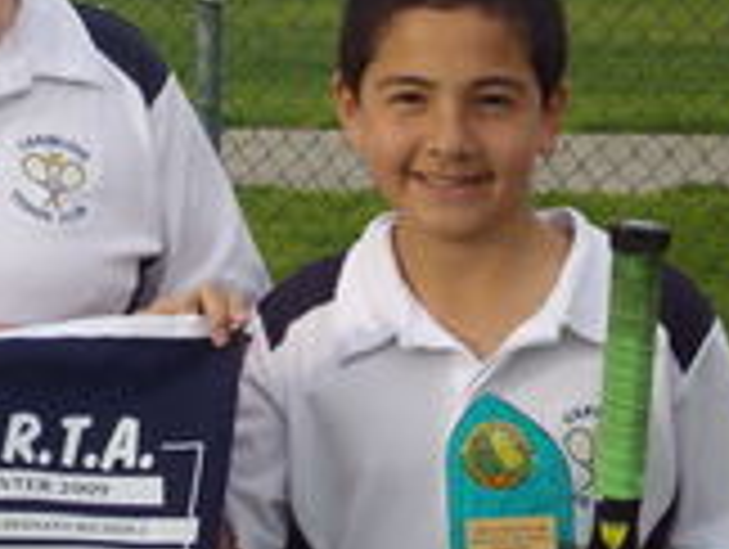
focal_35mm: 201
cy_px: 43
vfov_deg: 7.4
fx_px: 4239
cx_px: 207
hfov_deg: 9.8
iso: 142
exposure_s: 1/160
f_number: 4.7
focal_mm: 15.3
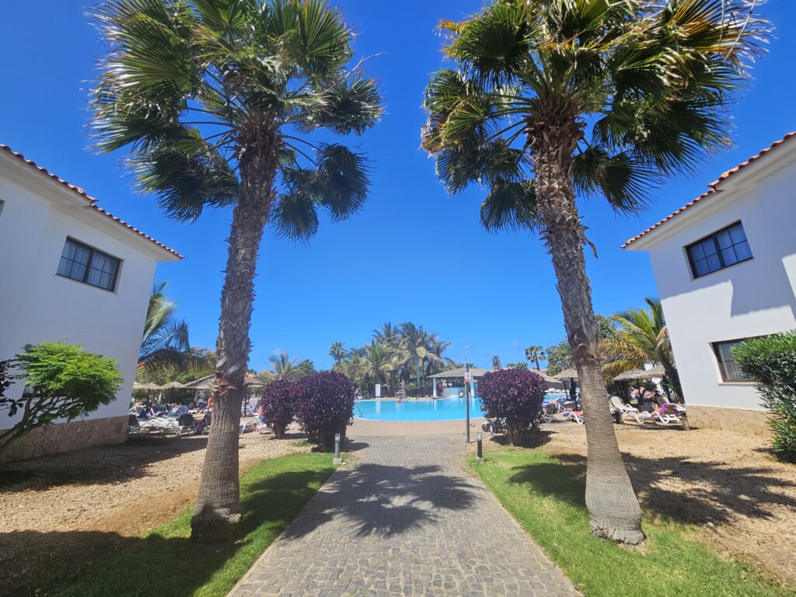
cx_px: 398
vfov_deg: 89.9
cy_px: 298
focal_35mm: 13
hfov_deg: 106.2
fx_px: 299
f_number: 2.2
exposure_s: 1/2180
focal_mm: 2.2
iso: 50
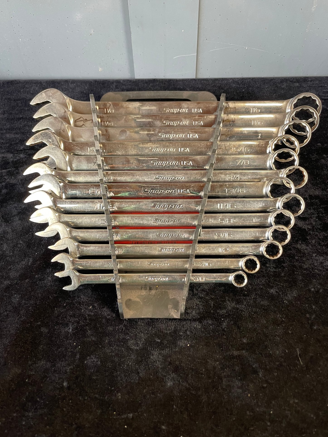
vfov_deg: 65.3
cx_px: 166
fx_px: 341
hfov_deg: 51.3
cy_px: 216
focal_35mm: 27
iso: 160
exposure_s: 1/60
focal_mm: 4.2
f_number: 1.6
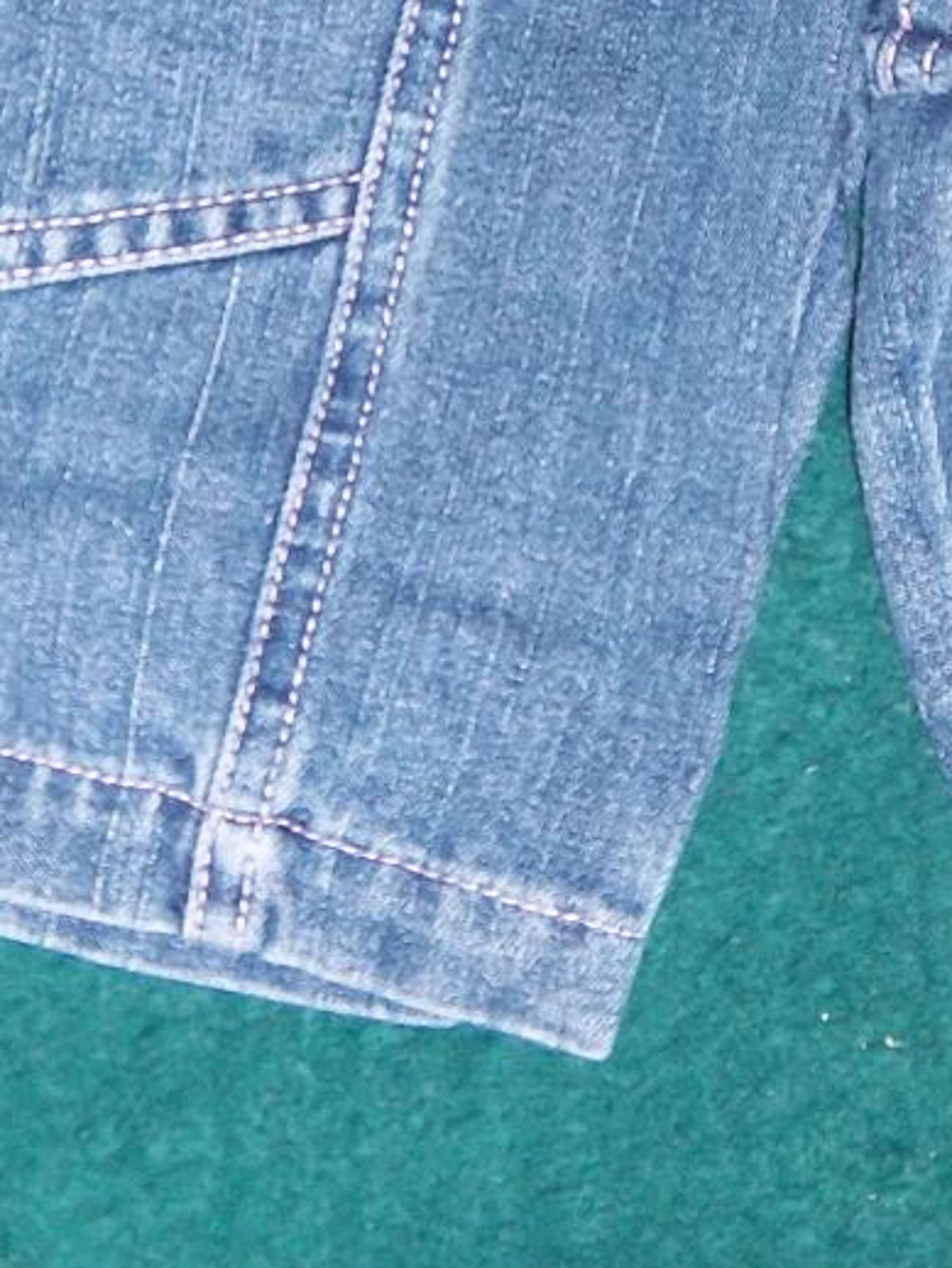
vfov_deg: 25.5
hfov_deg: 20.1
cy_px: -40
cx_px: 825
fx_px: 2638
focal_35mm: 72
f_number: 3.5
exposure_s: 1/64
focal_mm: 5.1
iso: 64
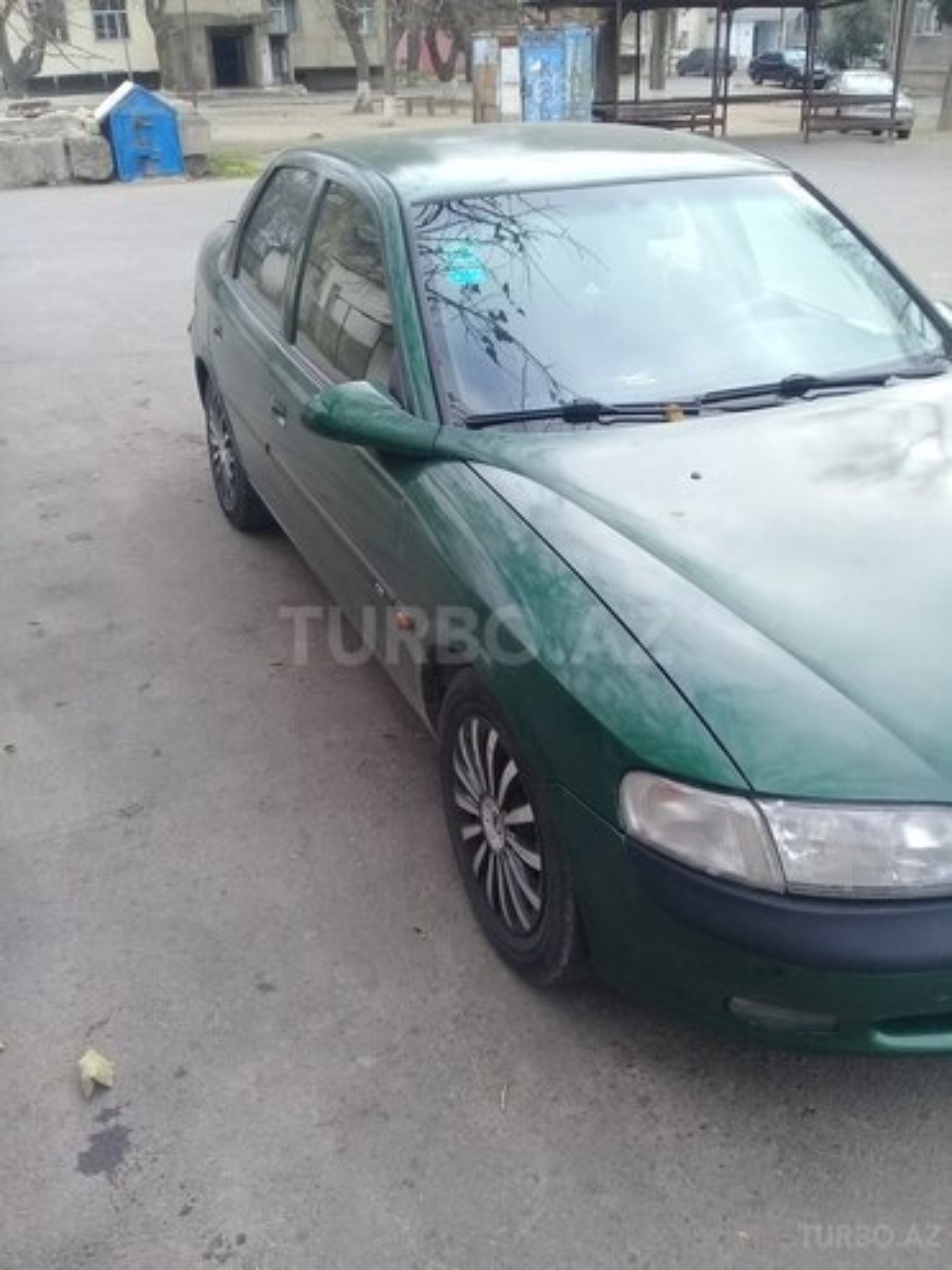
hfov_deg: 45.4
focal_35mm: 31
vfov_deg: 58.4
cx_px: 476
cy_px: 635
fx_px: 1137
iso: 50
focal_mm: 3.3
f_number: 2.2
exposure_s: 1/185
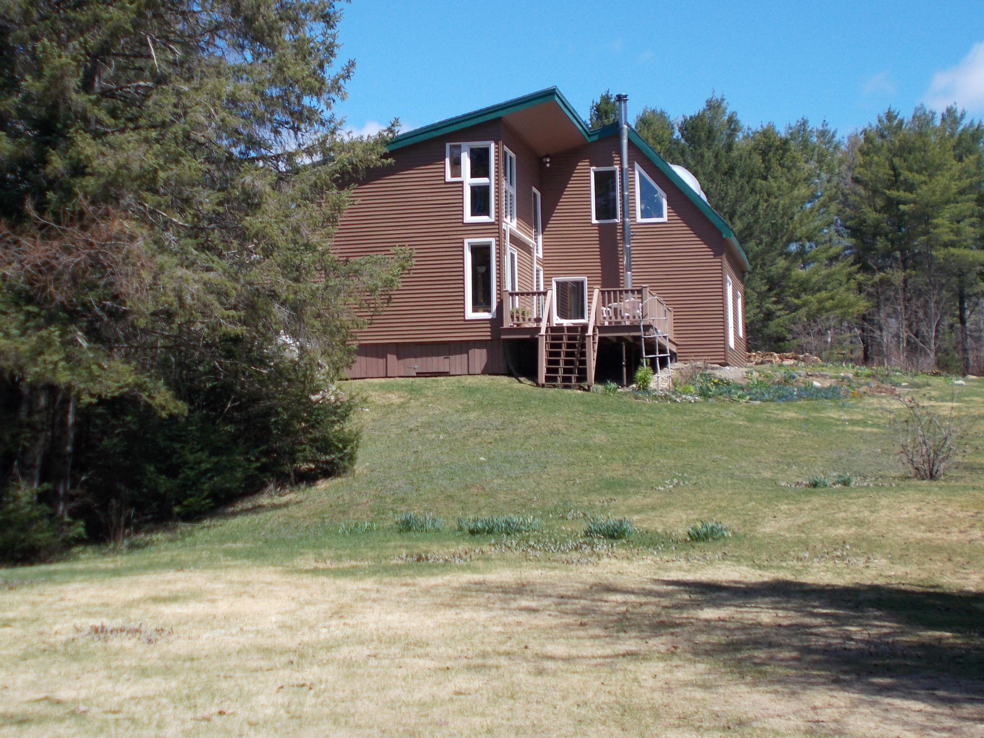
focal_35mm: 62
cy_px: 220
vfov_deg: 23.5
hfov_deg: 31.1
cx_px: 413
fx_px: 1763
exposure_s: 1/100
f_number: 10.6
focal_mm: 7.9
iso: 80
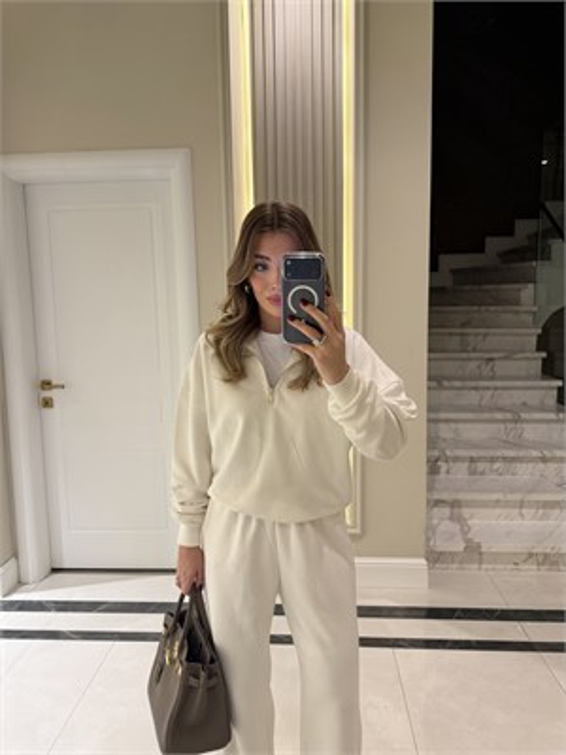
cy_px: 378
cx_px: 283
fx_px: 523
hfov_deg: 56.8
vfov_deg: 71.6
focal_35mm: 24
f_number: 1.78
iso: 160
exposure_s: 1/50
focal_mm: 6.76
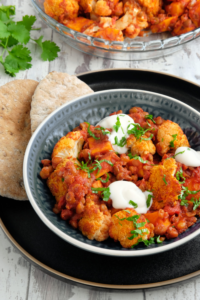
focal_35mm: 53
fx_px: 442
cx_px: 100
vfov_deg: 37.5
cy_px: 150
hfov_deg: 25.5
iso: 200
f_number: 13
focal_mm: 35
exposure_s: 1/5
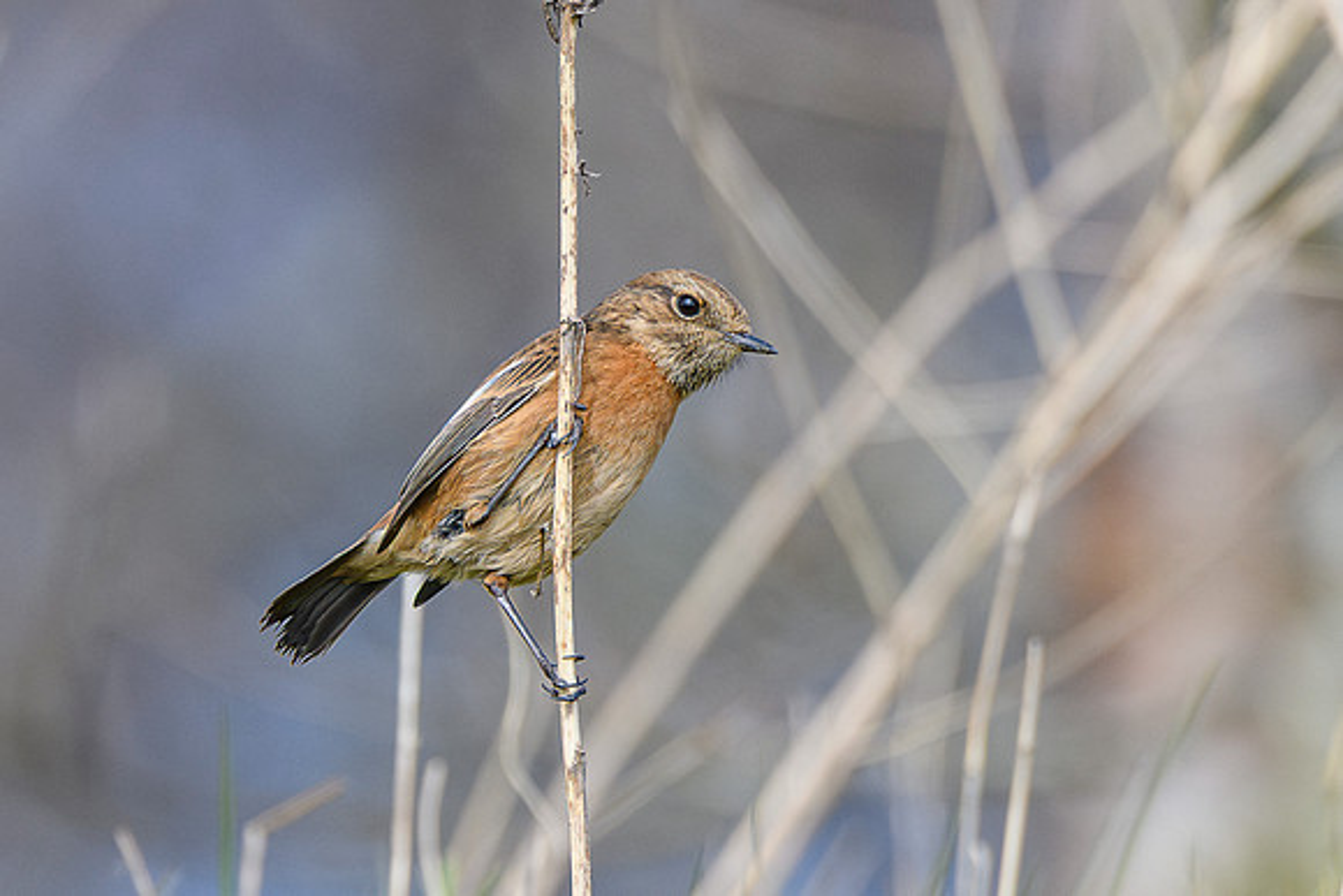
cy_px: 377
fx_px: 44237
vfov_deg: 1.2
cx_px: 270
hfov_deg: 1.7
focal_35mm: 1186
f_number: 6.3
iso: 560
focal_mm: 400
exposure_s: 1/1600
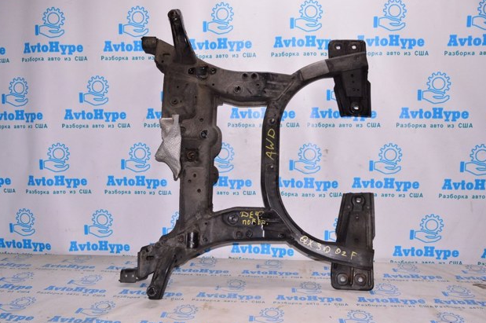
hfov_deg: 60.3
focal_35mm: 31
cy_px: 161
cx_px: 247
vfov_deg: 42.2
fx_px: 418
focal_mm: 20
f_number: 8
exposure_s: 1/200
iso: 1600
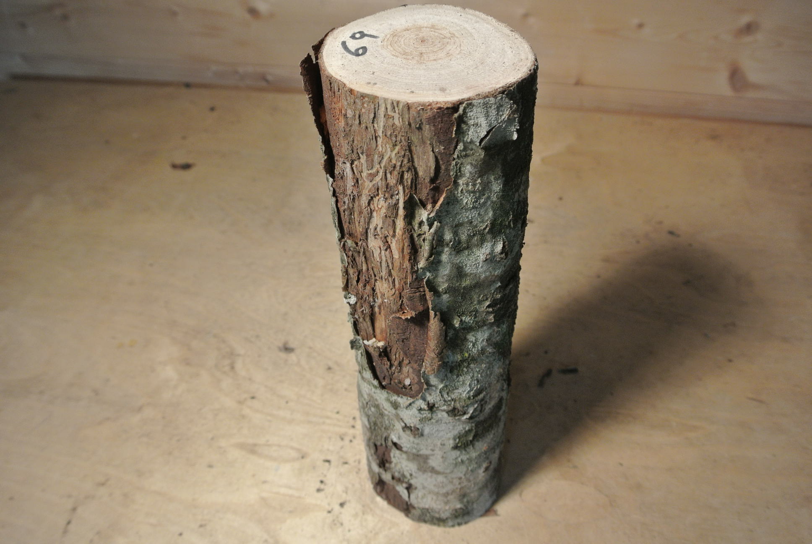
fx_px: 677
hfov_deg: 61.9
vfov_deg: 43.7
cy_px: 272
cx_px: 406
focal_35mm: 30
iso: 450
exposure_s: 1/60
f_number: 3.5
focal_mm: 11.4
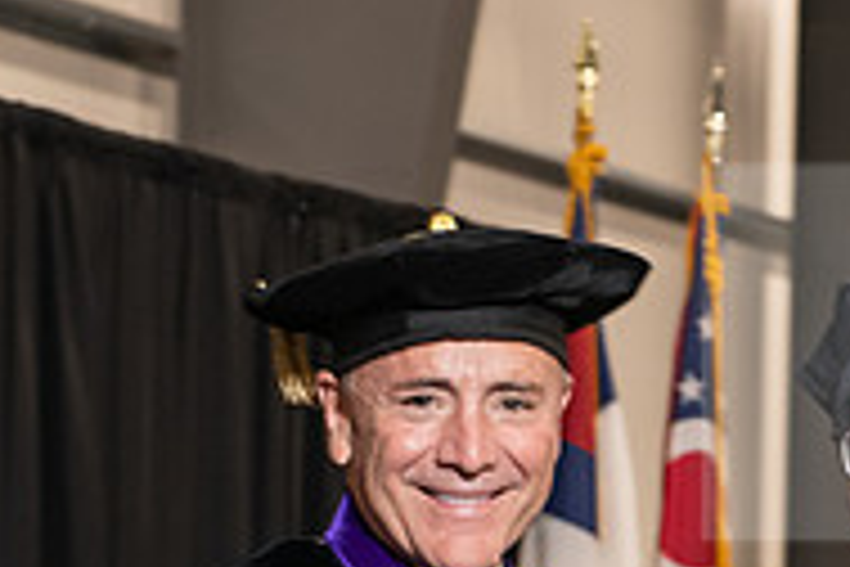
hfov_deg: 10.8
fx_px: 4486
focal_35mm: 190
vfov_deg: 7.2
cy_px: 709
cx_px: 567
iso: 2000
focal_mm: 62
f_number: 5
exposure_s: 1/125
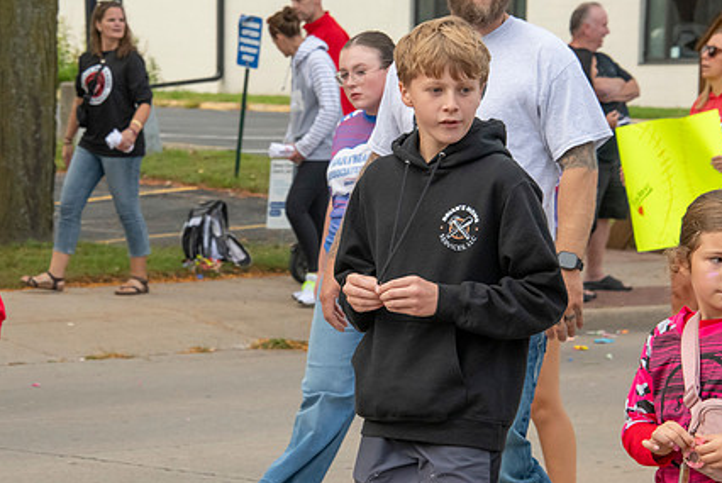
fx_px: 3413
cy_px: 257
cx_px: 302
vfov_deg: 8.1
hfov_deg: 12.1
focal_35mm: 170
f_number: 11
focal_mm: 125
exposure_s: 1/320
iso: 3200
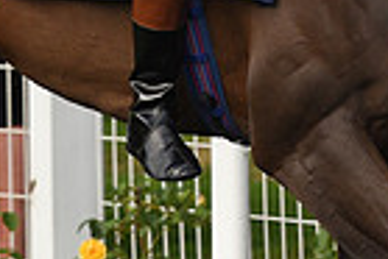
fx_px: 9009
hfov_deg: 2.5
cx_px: 123
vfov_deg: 1.6
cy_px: -277
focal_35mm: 835
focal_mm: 200
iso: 400
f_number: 5.6
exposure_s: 1/1600
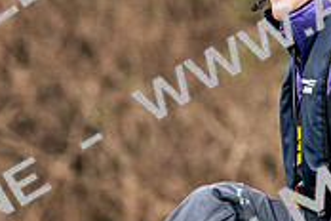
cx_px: -6
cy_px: 151
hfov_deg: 1.9
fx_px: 9819
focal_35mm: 1068
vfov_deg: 1.3
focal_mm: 321
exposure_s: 1/2000
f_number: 6.3
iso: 8000
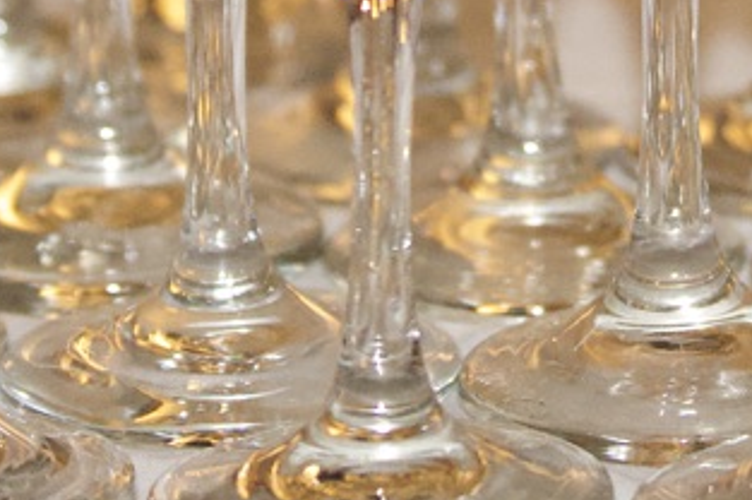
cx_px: 651
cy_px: -543
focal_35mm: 403
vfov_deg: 3.4
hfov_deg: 5.1
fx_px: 8409
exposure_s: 1/160
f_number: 2.8
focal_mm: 70
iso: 6400
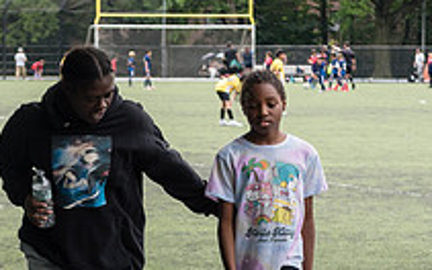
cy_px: 276
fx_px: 2614
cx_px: 138
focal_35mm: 222
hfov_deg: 9.4
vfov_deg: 5.9
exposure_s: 1/1000
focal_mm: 60
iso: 400
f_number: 4.5
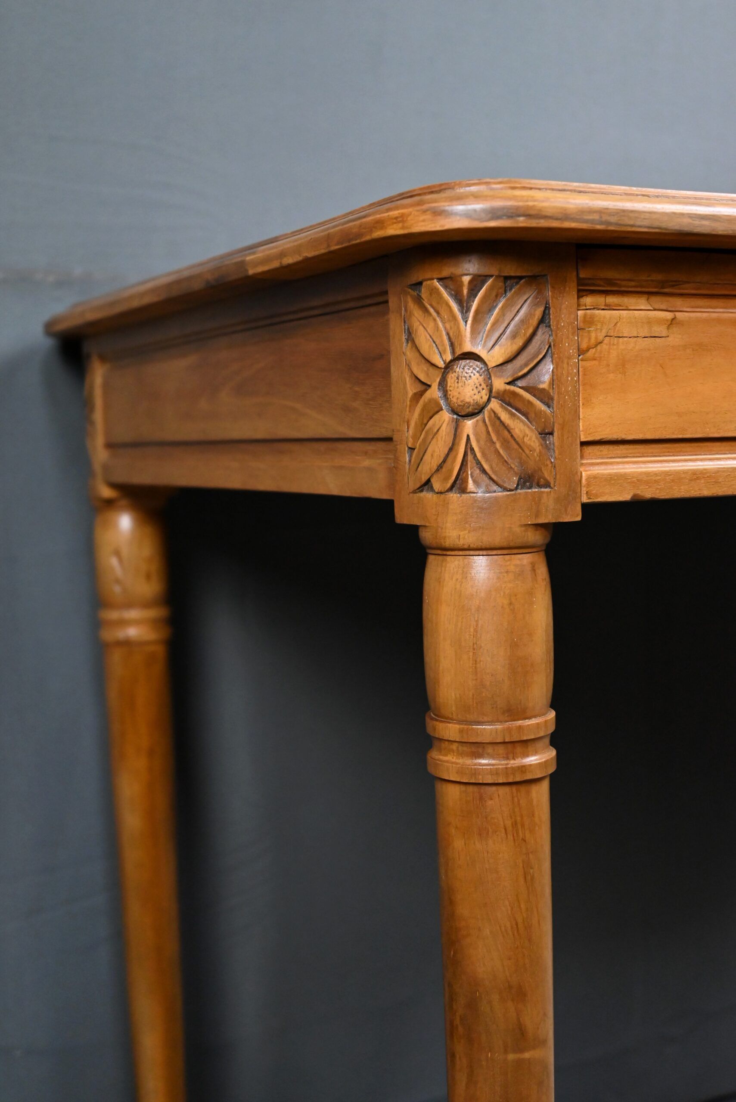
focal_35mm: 46
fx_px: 1409
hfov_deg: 29.3
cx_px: 368
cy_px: 551
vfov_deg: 42.7
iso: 5000
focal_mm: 46
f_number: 6
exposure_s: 1/60
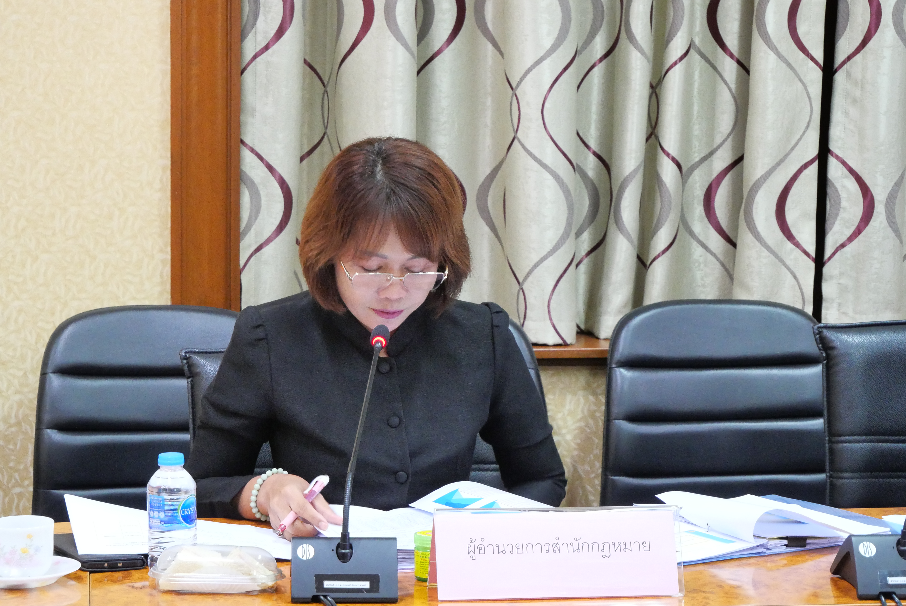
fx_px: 2543
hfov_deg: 20.2
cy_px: 303
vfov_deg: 13.6
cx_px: 453
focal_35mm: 101
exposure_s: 1/20
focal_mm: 49
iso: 3200
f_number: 5.6
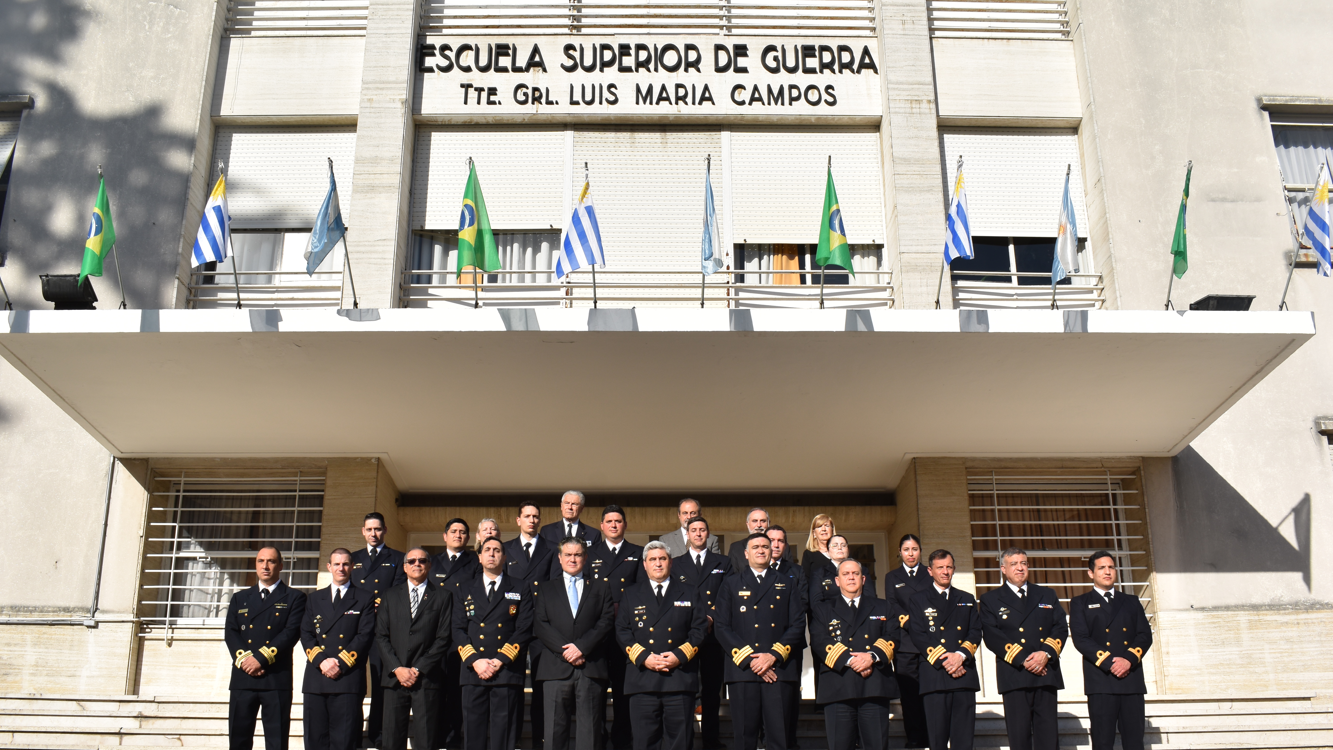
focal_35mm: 35
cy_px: 421
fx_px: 1237
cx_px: 662
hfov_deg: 56.6
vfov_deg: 33.7
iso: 100
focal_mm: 22
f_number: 13
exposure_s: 1/200
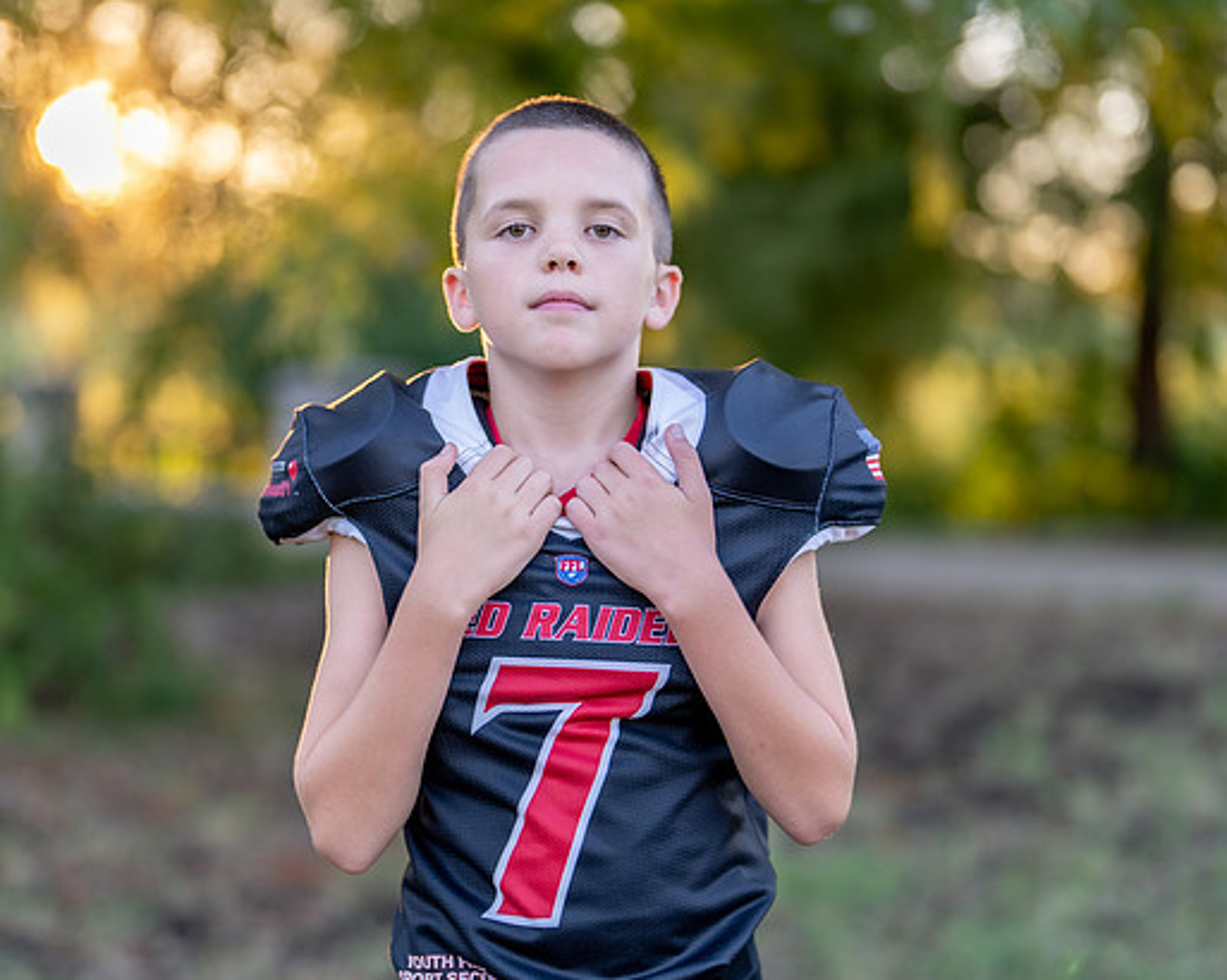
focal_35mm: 73
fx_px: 2650
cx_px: 586
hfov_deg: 26.1
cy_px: 539
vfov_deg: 21.0
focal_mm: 50
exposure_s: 1/400
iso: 100
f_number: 1.2
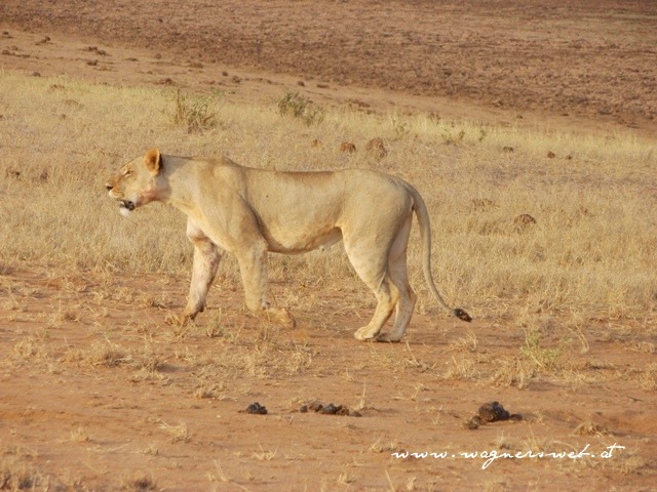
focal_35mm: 300
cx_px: 328
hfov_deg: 6.6
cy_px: 246
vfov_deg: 5.0
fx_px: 5694
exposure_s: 1/320
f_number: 4.6
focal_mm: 76.8
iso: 50
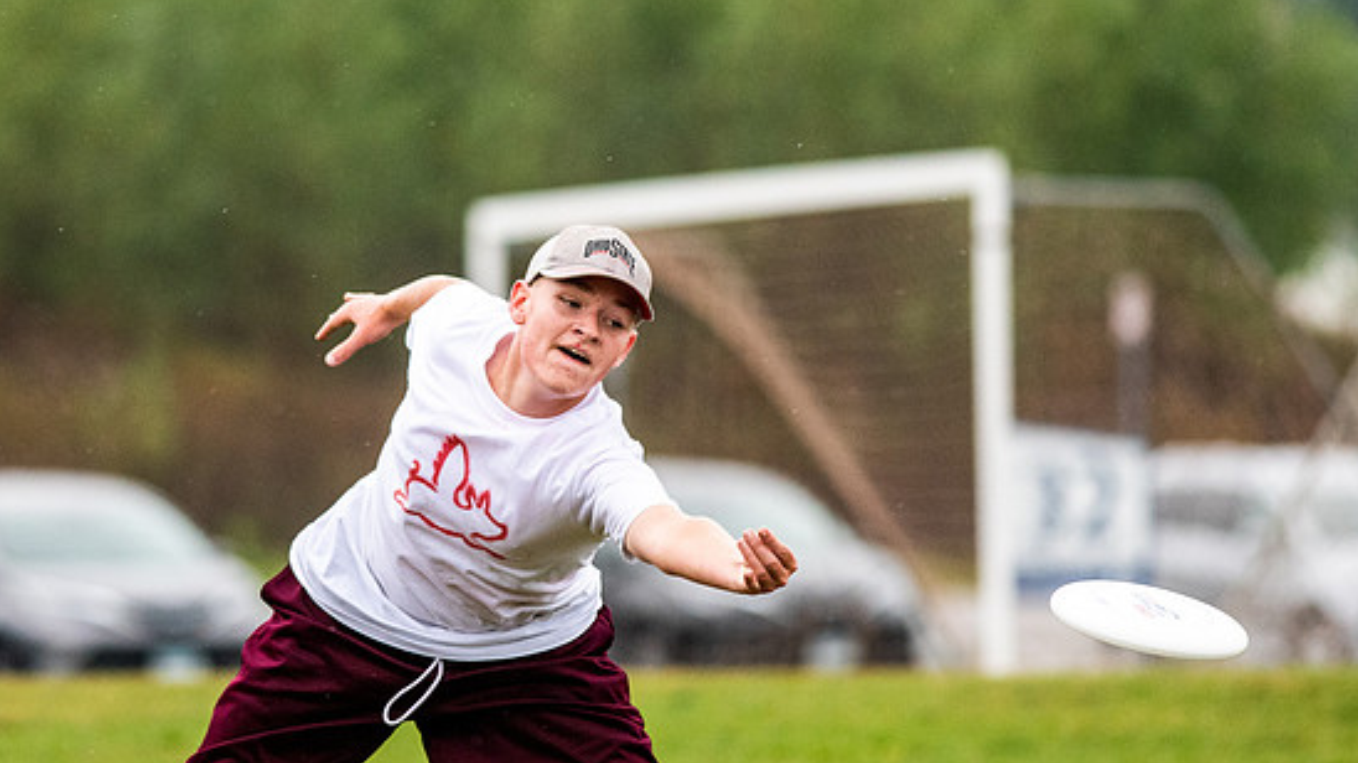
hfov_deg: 3.2
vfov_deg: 1.8
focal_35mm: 676
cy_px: 318
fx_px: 24337
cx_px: 485
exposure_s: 1/2000
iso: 1600
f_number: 4
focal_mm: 300
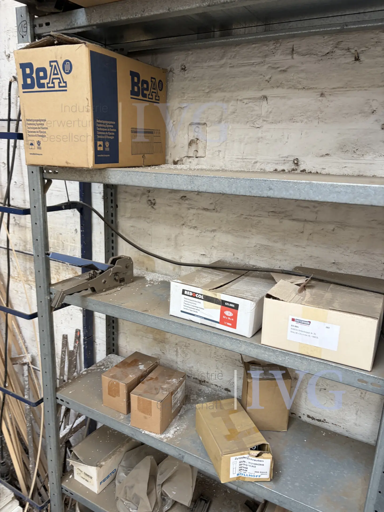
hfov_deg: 53.1
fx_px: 385
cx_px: 192
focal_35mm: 26
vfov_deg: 67.3
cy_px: 256
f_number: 1.6
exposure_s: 1/50
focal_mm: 5.96
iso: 80
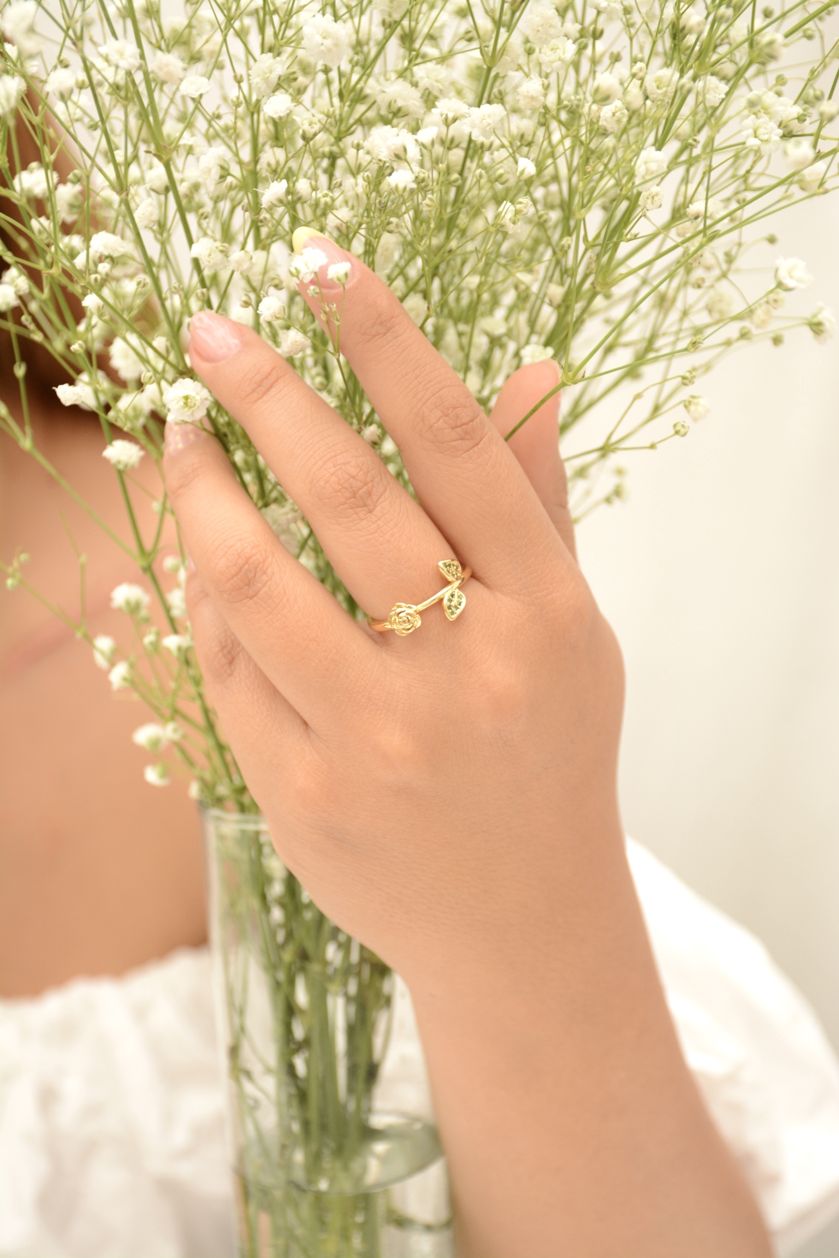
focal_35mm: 63
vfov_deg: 31.9
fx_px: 2202
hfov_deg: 21.6
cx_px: 420
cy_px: 629
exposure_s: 1/125
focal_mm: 42
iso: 500
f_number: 5.6
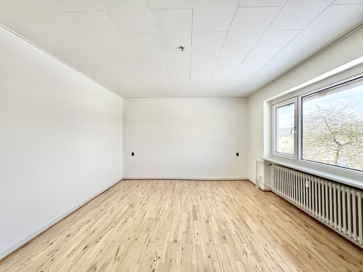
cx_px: 182
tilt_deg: -0.3
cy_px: 136
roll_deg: +0.0
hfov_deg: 102.1
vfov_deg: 85.7
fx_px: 147
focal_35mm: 14
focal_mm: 2.22
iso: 40
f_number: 2.2
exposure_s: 1/143
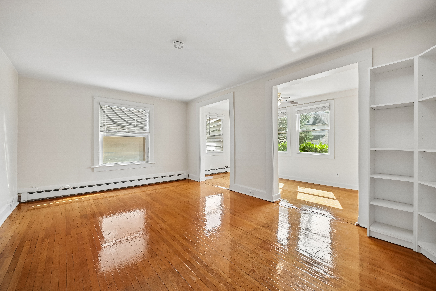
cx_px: 218
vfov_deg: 53.1
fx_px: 291
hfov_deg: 73.7
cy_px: 146
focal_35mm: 24
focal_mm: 24
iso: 640
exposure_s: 1/100
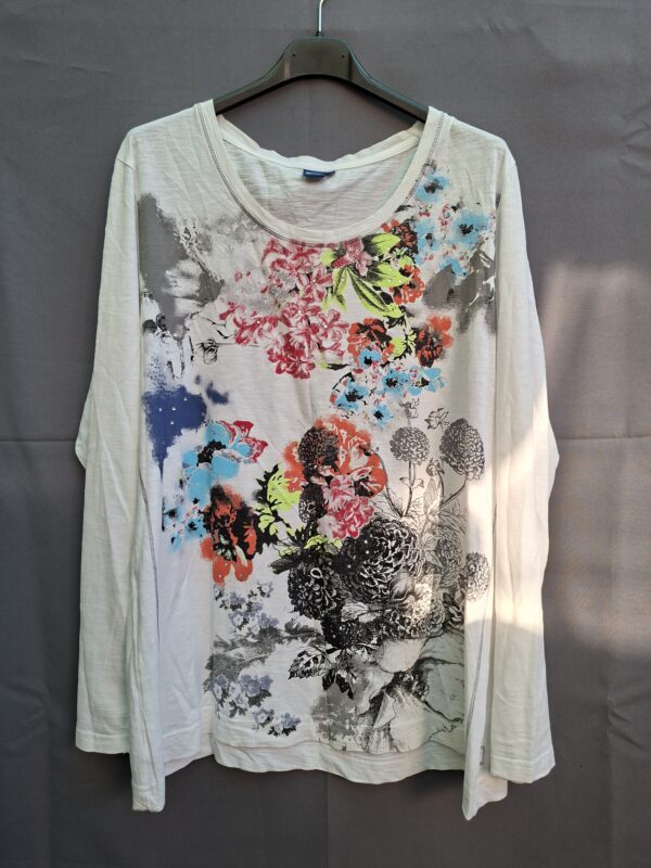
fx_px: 577
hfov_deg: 58.9
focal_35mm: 23
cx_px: 326
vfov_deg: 73.9
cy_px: 434
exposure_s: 1/109
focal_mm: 5.54
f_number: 1.8
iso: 50
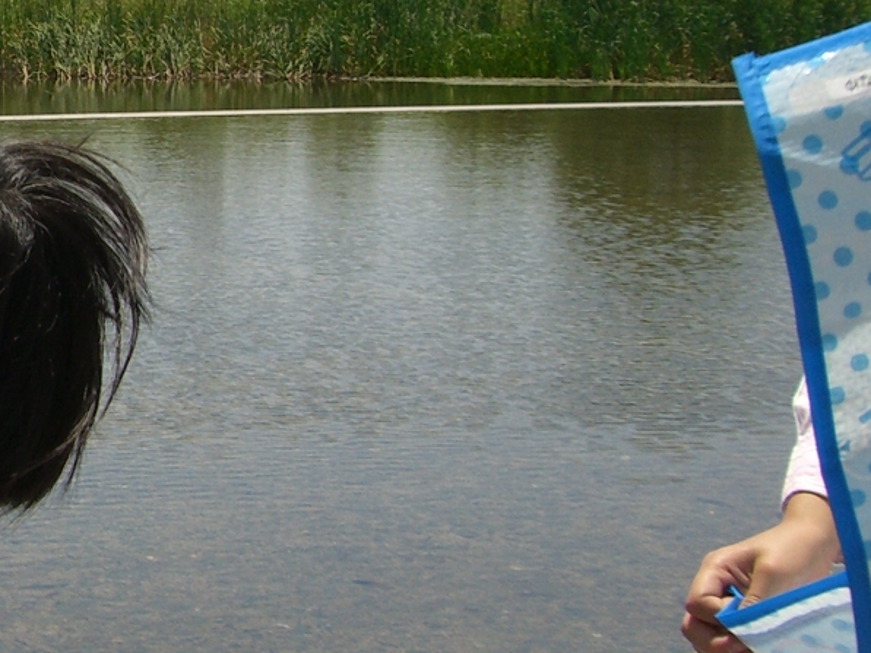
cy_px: 203
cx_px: -156
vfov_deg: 14.5
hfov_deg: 18.3
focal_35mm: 102
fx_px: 2567
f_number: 4.3
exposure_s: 1/800
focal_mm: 6.2
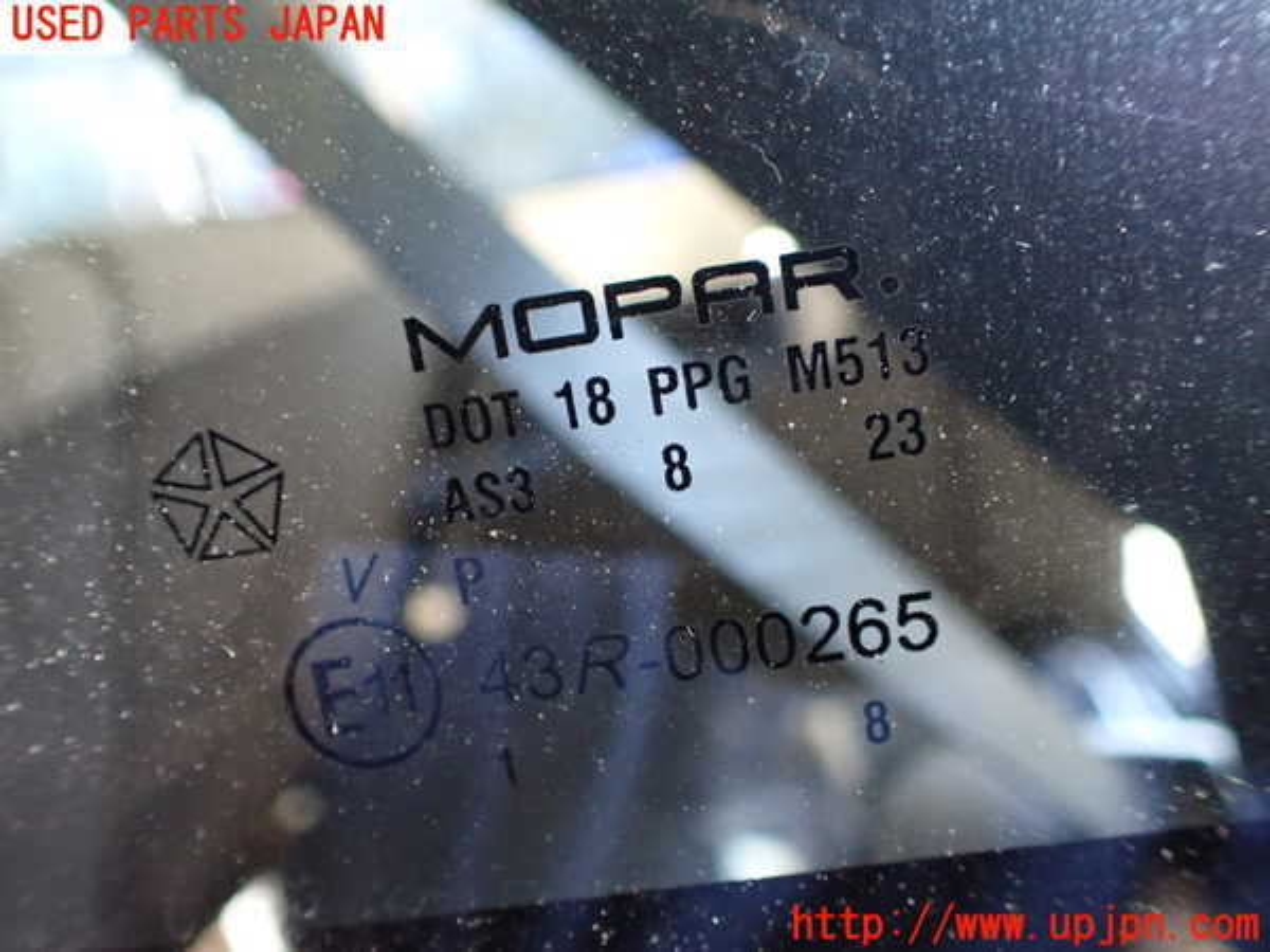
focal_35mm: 30
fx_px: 1101
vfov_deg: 46.8
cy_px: 476
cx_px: 635
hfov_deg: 60.0
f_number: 2.3
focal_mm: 5.4
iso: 1000
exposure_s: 1/30
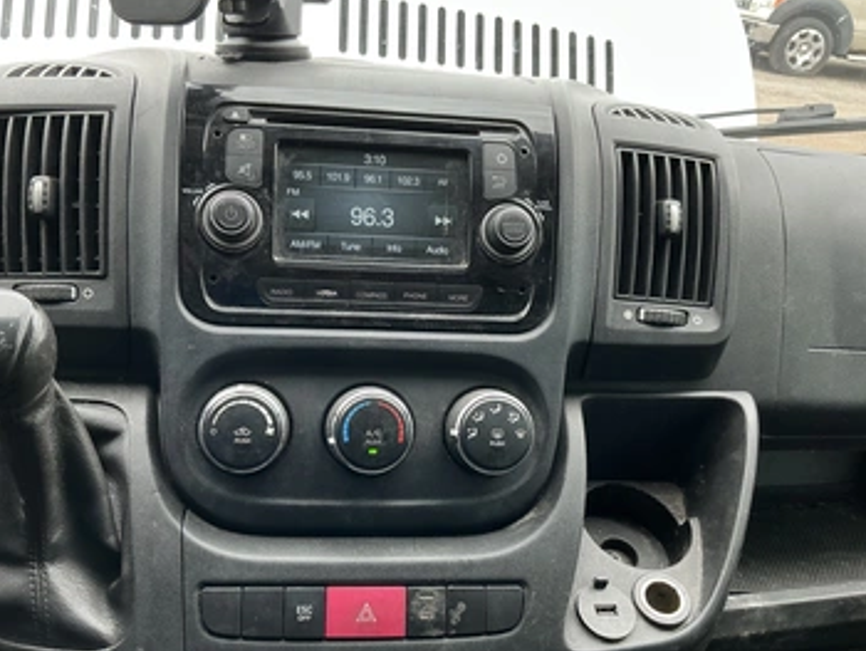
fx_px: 801
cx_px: 393
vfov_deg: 44.2
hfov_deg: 56.7
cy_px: 339
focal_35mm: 32
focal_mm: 3
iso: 40
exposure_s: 1/122
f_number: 1.8
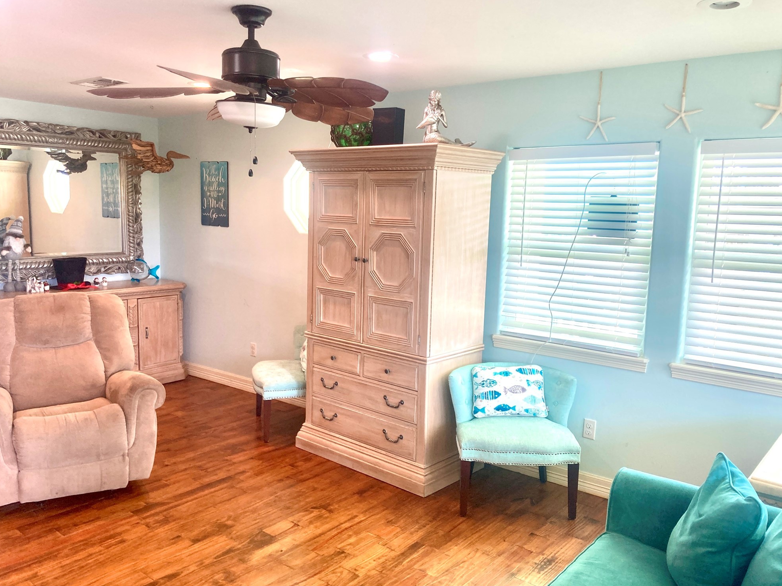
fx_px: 655
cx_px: 387
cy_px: 298
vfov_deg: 48.2
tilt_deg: -7.0
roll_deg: -1.4
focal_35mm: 29
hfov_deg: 61.7
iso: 50
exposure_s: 1/60
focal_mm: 3.99
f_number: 1.8
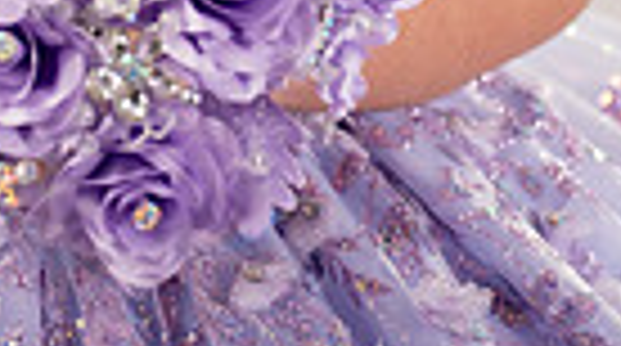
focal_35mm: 315
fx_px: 5177
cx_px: 81
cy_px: -454
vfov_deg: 3.8
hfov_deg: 6.9
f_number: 2.8
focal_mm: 92
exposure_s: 1/320
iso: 400
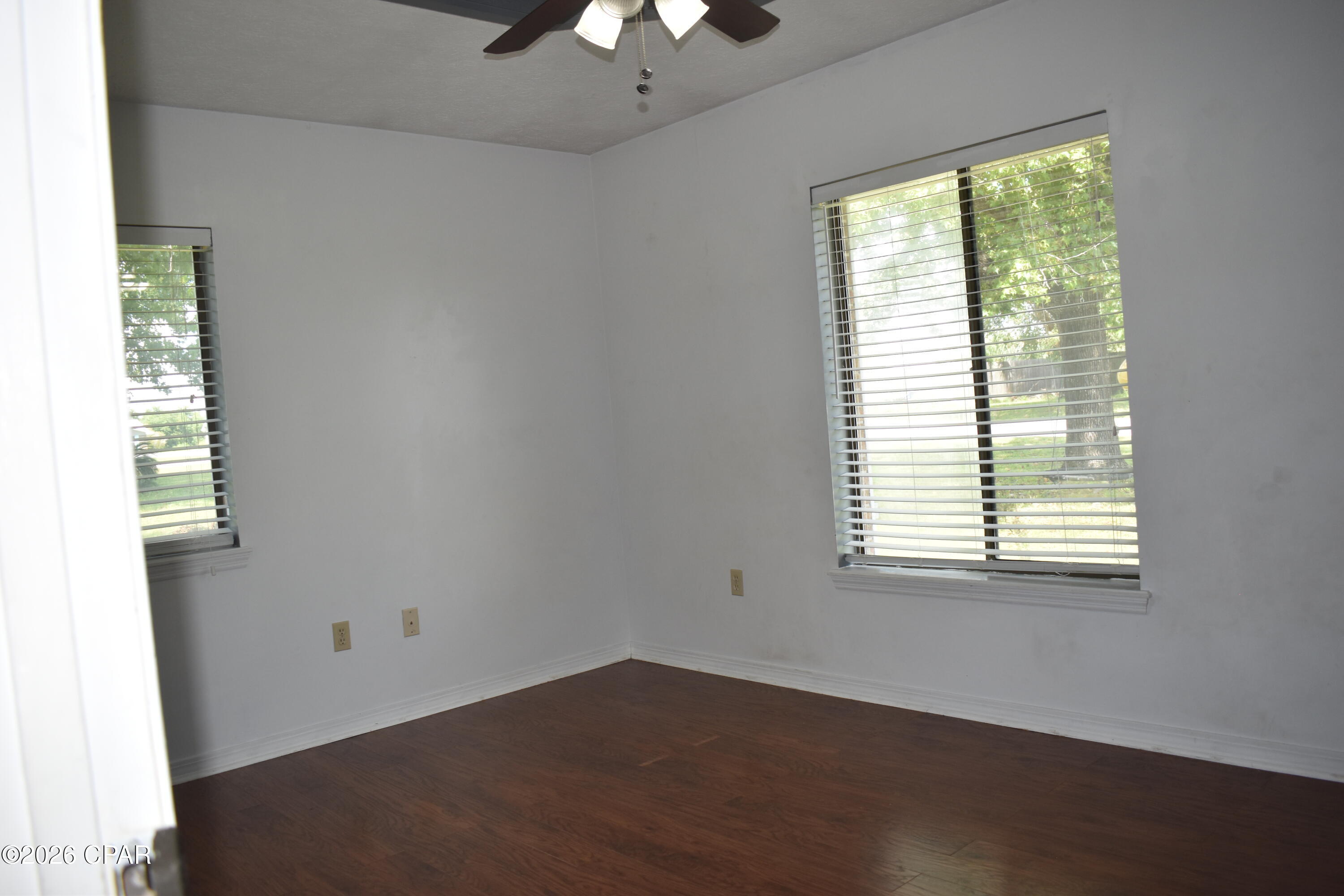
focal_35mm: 27
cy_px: 448
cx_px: 672
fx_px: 1008
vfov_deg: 47.9
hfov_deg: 67.4
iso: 320
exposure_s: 1/200
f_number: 5
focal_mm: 18
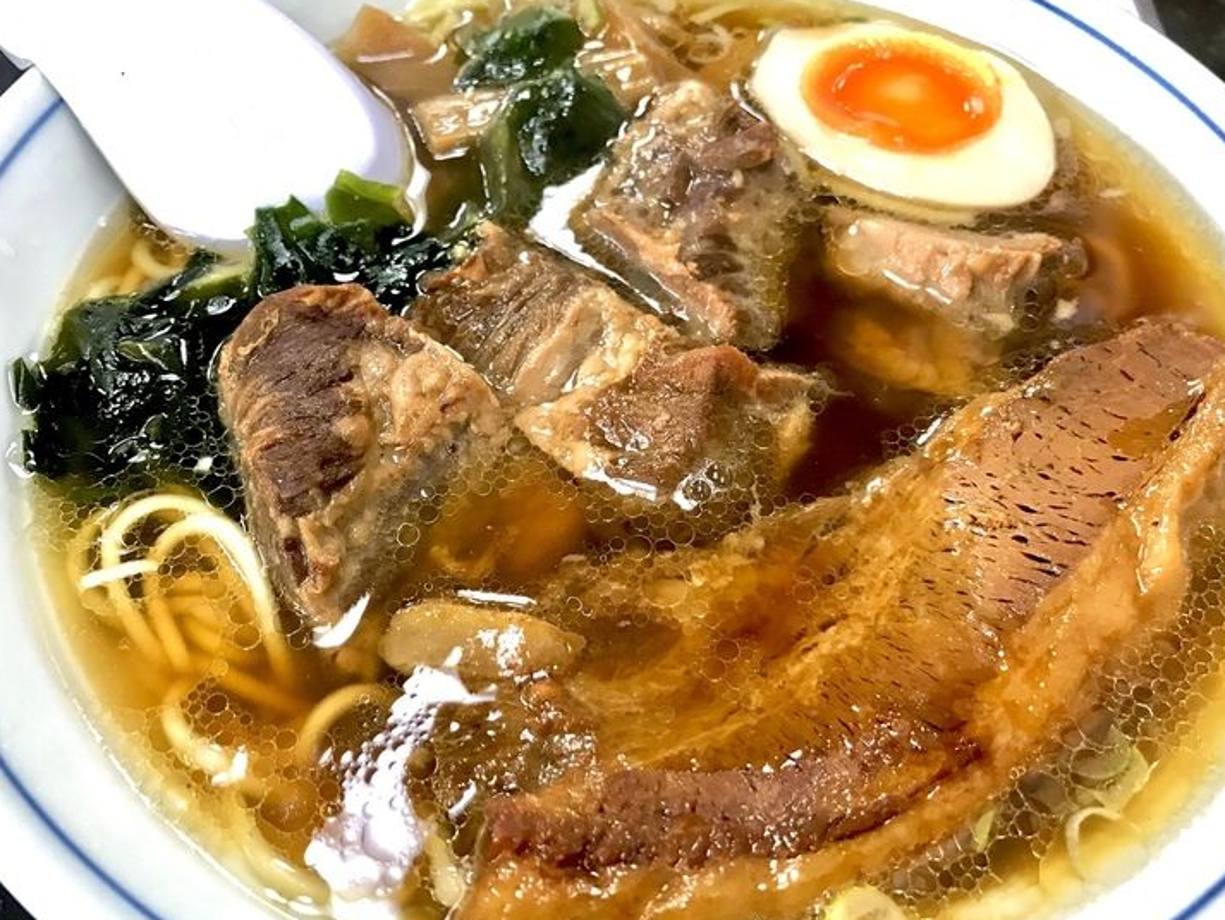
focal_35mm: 32
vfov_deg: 44.2
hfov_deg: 56.8
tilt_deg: -55.0
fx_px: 1133
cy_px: 460
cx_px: 611
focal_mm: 3.99
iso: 50
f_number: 1.8
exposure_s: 1/17
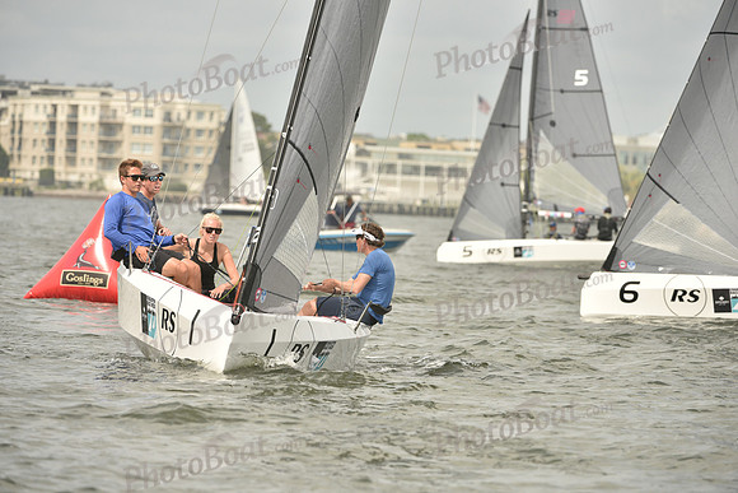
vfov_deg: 4.6
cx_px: 369
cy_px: 246
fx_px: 6151
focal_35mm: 300
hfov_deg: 6.9
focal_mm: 300
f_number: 7.1
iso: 320
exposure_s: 1/1250
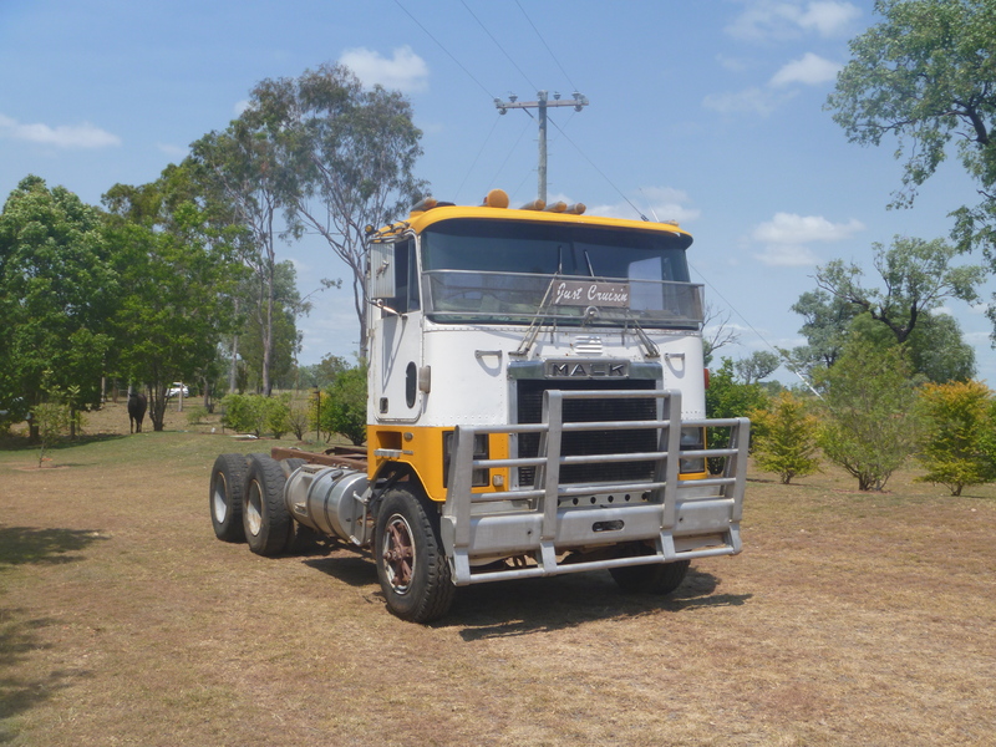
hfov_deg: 52.6
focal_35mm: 35
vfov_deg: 40.7
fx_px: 1007
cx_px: 498
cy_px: 374
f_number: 5.6
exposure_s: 1/400
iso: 80
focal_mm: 6.3
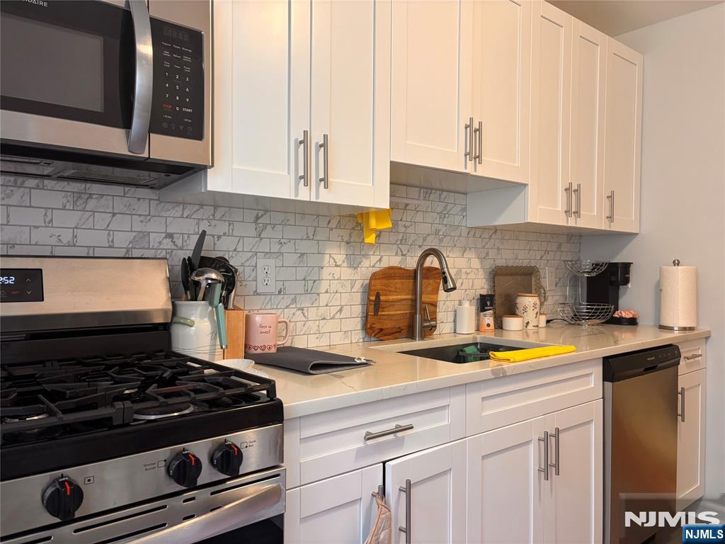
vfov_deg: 53.1
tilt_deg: -0.8
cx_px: 362
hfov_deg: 67.3
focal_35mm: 26
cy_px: 272
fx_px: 545
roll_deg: -0.3
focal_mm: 5.96
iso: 160
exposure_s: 1/60
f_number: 1.6
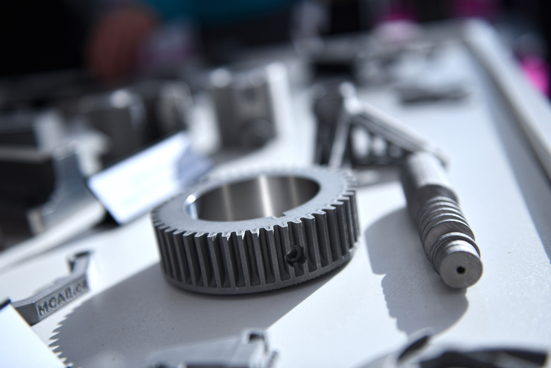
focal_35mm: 45
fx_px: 689
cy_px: 184
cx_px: 276
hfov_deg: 43.6
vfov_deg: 29.9
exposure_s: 1/2000
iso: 250
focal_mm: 45
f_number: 2.8
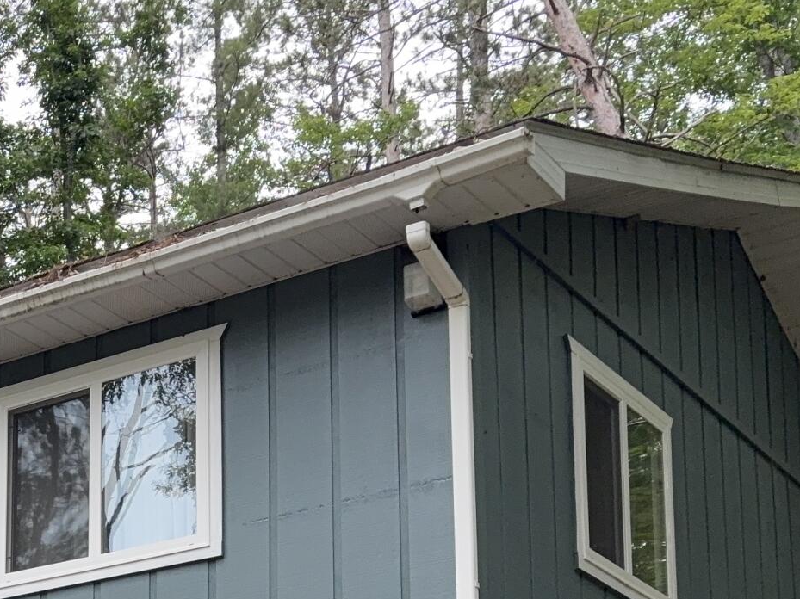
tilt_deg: +10.0
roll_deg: -1.6
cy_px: 788
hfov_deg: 21.1
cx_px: -247
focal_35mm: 84
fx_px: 1941
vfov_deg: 16.5
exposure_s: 1/242
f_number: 1.6
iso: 64
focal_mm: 5.96
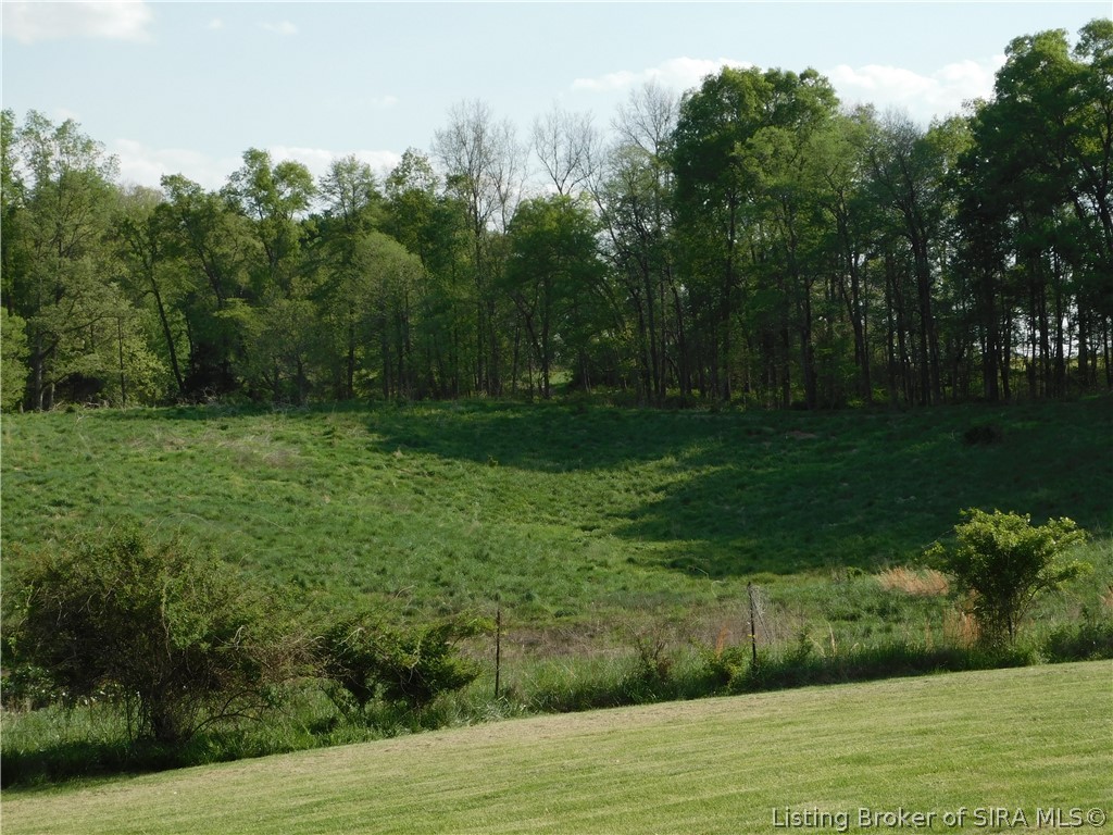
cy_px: 418
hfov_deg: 27.4
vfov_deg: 20.7
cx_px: 556
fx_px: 2283
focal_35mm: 71
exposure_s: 1/640
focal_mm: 12.6
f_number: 4.3
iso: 125
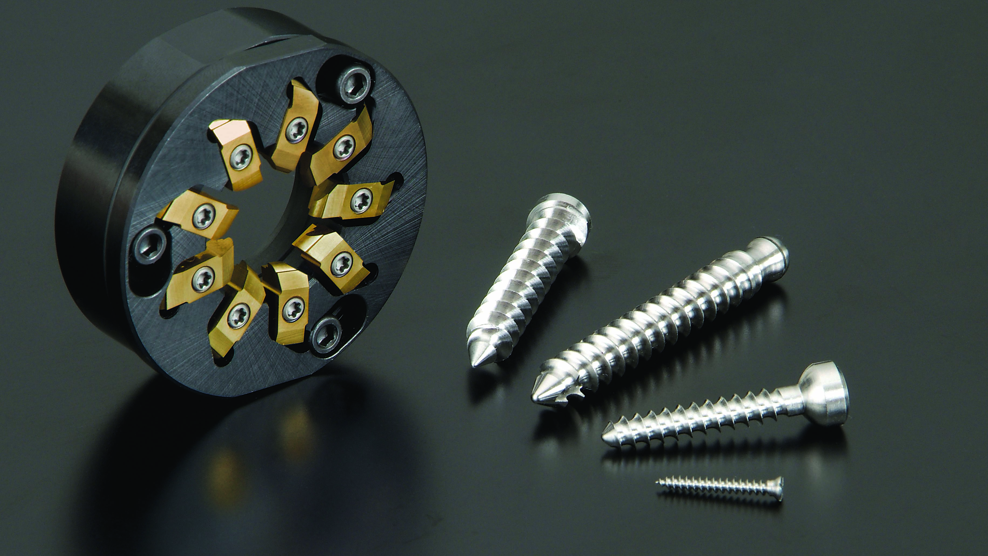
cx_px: 484
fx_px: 8409
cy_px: 264
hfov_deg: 6.7
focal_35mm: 321
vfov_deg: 3.8
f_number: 19
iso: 200
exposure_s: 1/60
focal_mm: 175
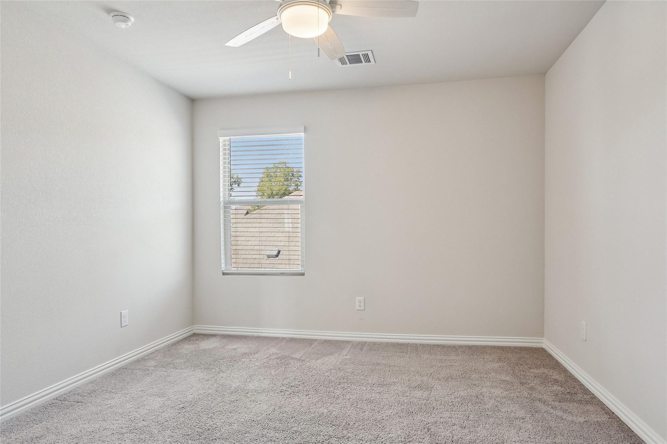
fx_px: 389
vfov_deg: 59.5
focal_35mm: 21
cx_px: 334
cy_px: 222
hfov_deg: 81.2
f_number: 9
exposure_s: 1/6
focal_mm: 14
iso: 100
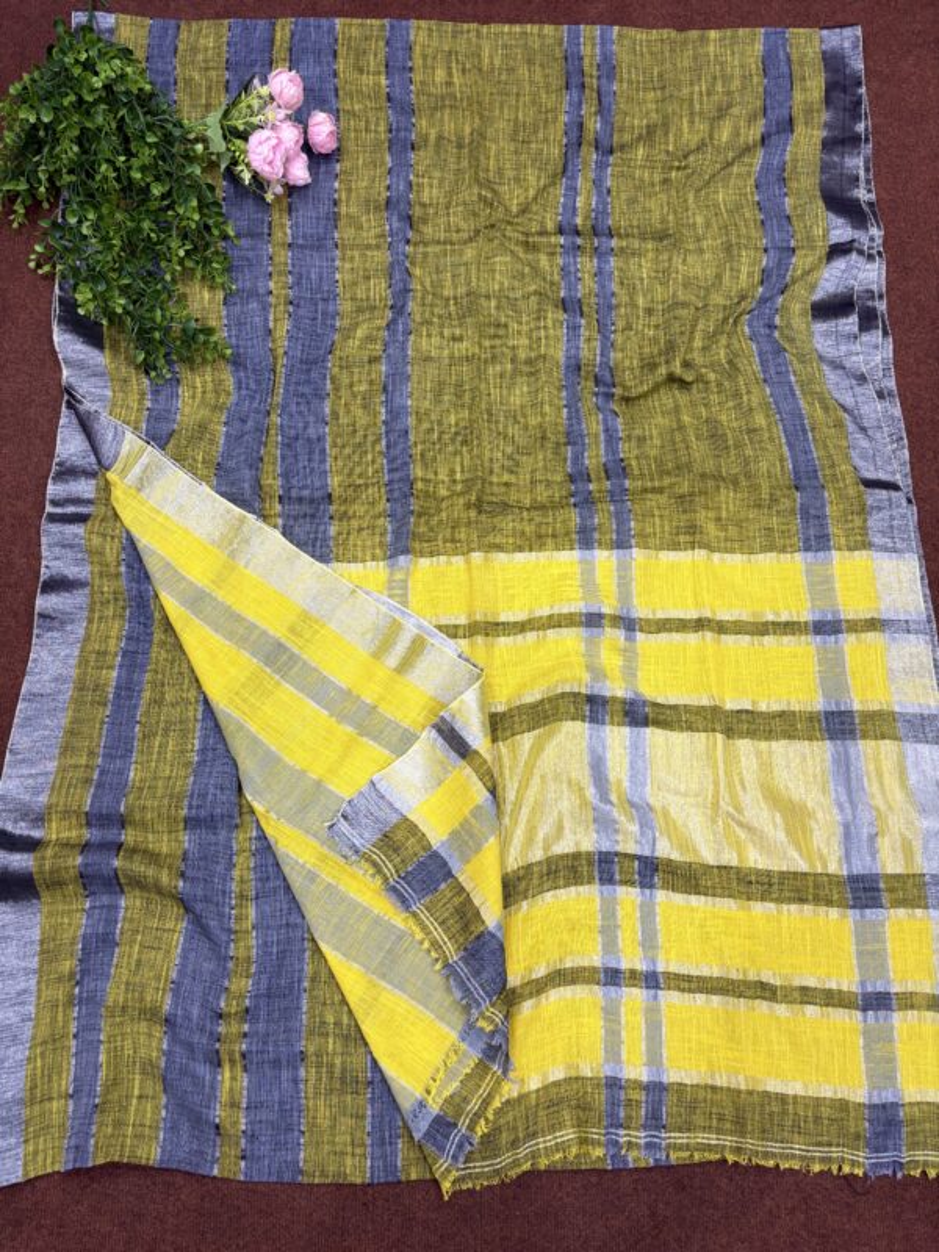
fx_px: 940
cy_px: 626
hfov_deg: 53.1
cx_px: 470
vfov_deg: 67.3
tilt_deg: -75.1
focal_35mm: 26
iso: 64
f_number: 1.6
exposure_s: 1/50
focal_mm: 5.96
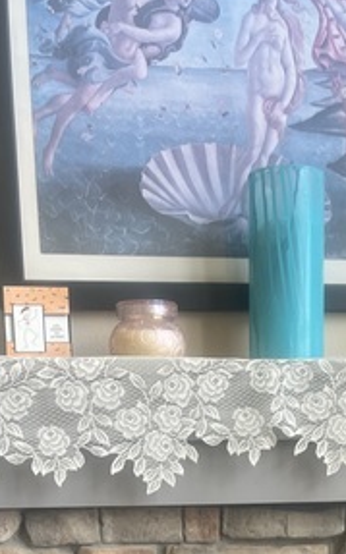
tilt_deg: -9.5
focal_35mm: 64
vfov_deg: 28.8
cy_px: 619
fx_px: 967
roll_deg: +2.3
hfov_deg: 20.1
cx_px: 261
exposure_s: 1/114
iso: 125
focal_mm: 5.1
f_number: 1.6
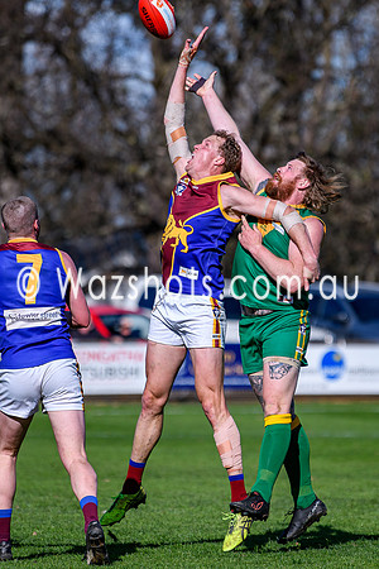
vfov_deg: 4.9
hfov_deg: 3.3
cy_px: 286
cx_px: 264
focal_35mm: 422
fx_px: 6670
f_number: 2.8
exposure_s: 1/5000
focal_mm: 185
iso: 160
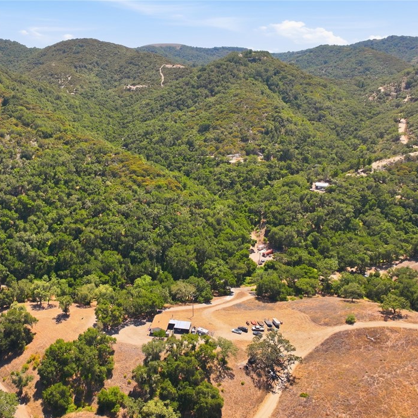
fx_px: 424
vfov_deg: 52.5
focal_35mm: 31
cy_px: 228
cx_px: 145
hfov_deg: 51.7
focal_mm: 12.3
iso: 160
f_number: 2.8
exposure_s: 1/2000
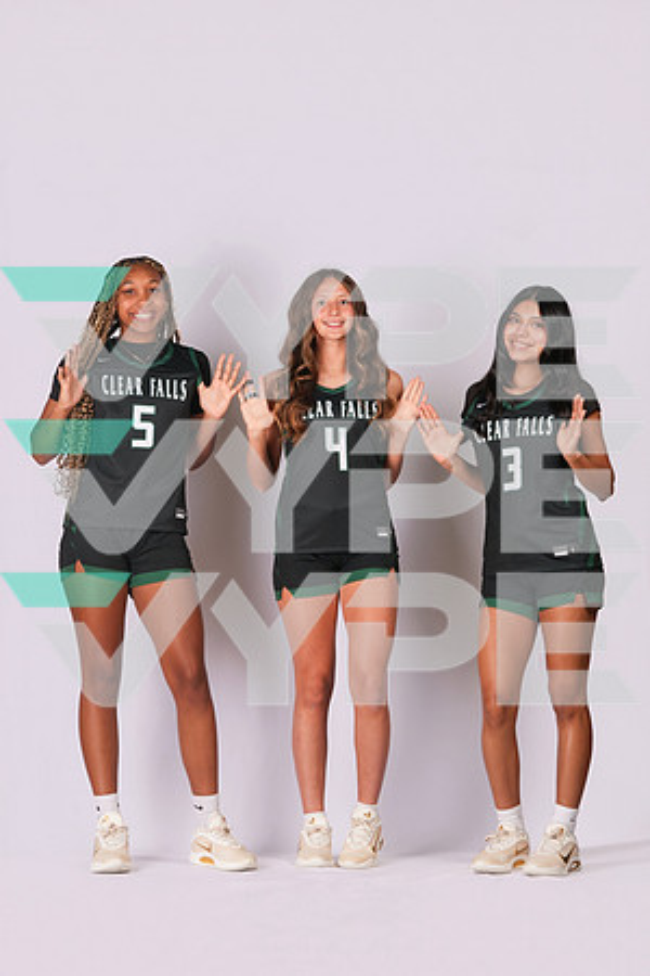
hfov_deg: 19.5
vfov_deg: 28.8
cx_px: 325
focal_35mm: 70
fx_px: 1896
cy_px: 488
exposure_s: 1/200
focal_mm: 70
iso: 400
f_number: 11
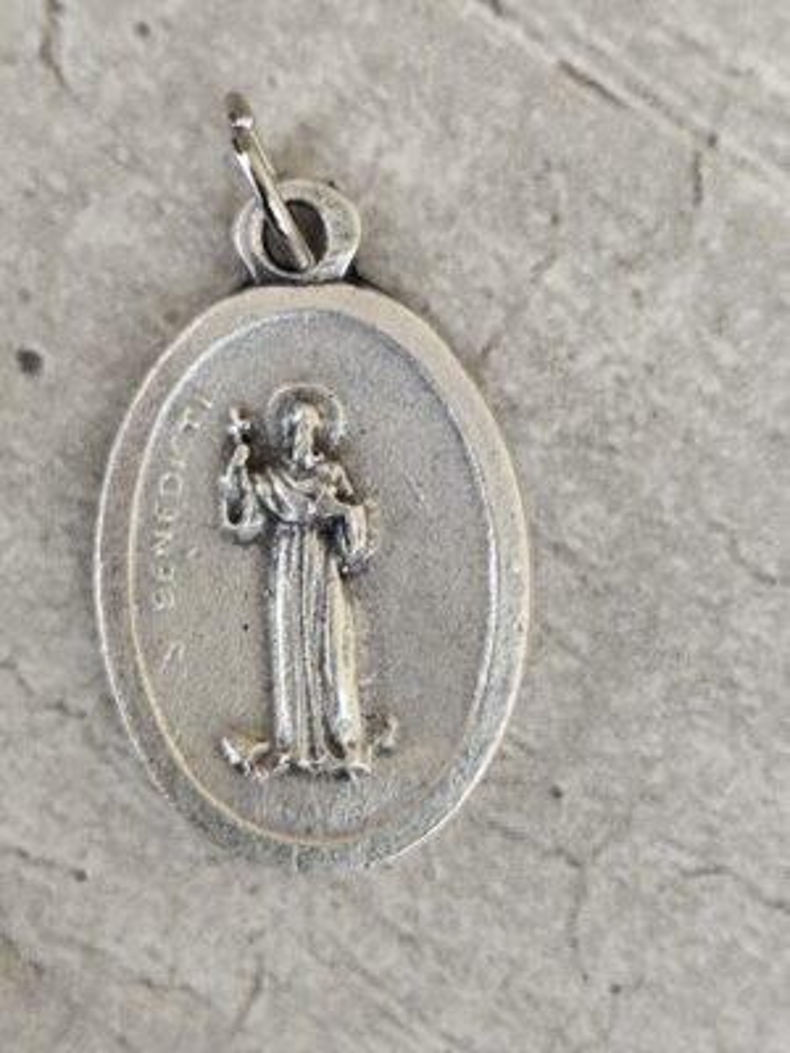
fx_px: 2830
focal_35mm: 93
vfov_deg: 21.1
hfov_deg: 15.9
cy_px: 526
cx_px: 395
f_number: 1.65
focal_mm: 6.19
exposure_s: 1/264
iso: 50
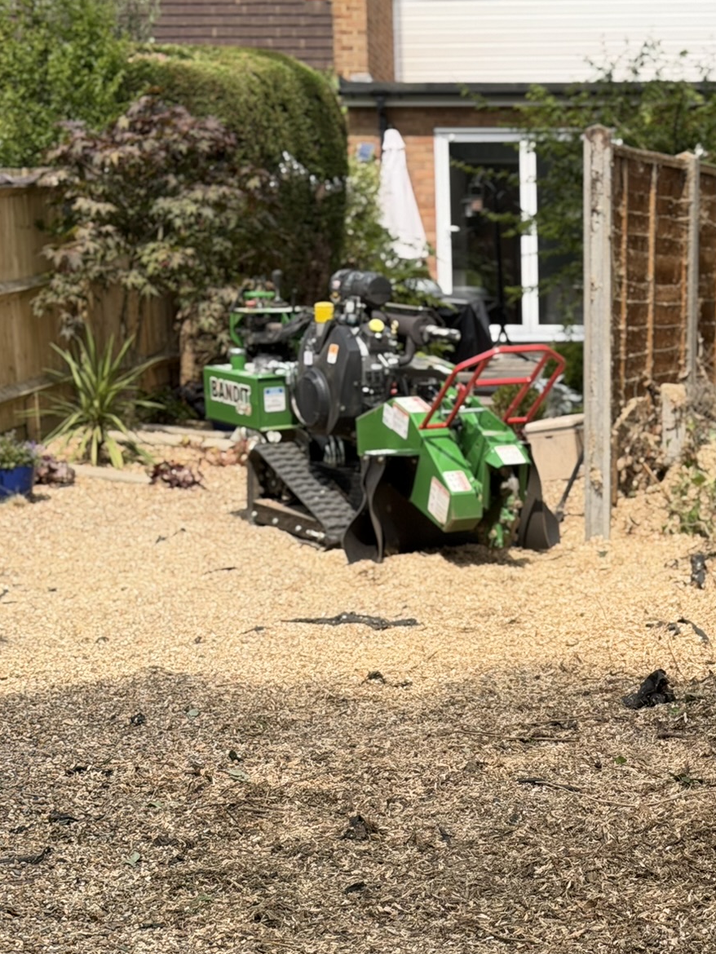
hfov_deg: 17.4
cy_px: 767
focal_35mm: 84
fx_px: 2316
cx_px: 621
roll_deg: +0.7
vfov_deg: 22.9
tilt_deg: -13.0
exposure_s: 1/2577
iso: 80
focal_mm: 6.76
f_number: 1.78
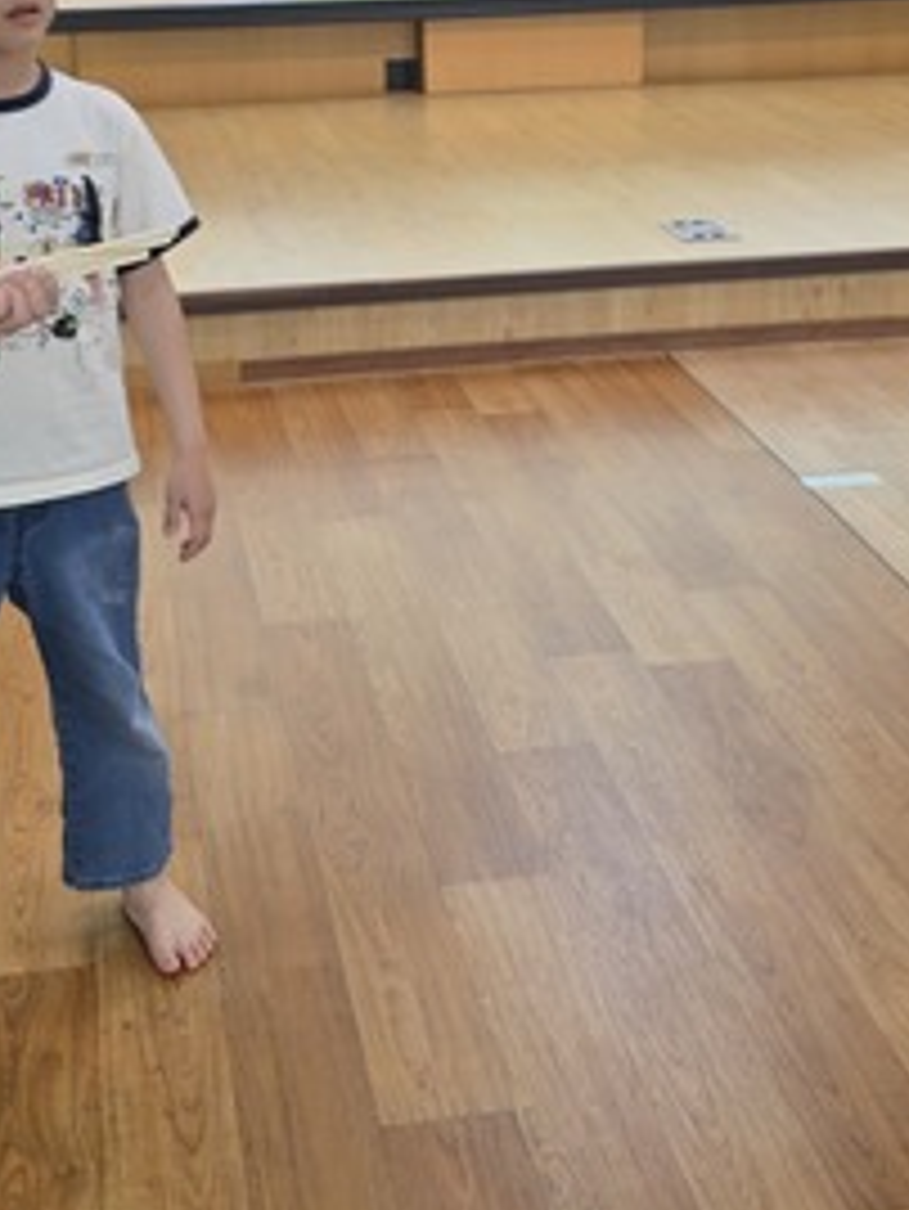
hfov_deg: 25.7
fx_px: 1994
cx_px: 430
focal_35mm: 57
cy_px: 216
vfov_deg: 32.7
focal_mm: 6.3
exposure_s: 1/120
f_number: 1.7
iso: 80
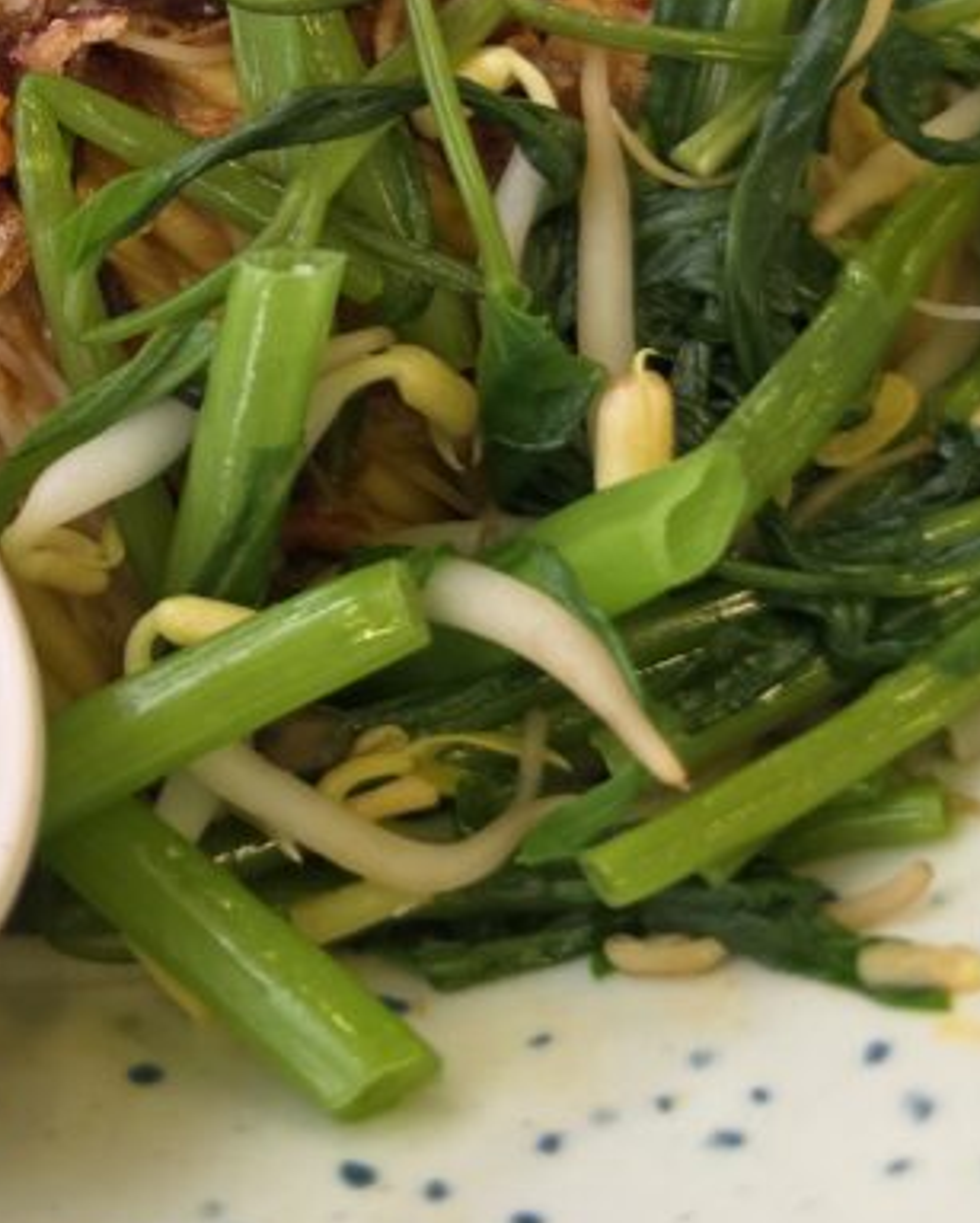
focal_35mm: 60
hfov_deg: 24.4
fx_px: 2173
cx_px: 26
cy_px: -16
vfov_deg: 29.3
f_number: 1.4
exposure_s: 1/100
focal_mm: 6.5
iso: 100
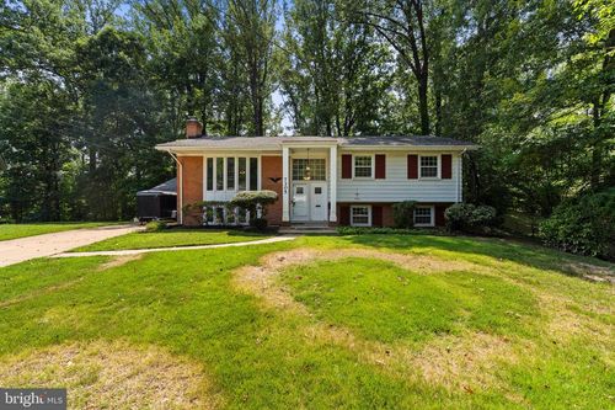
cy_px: 205
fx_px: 273
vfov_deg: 73.7
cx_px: 308
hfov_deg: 96.8
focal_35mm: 16
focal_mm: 16
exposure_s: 1/25
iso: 100
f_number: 8
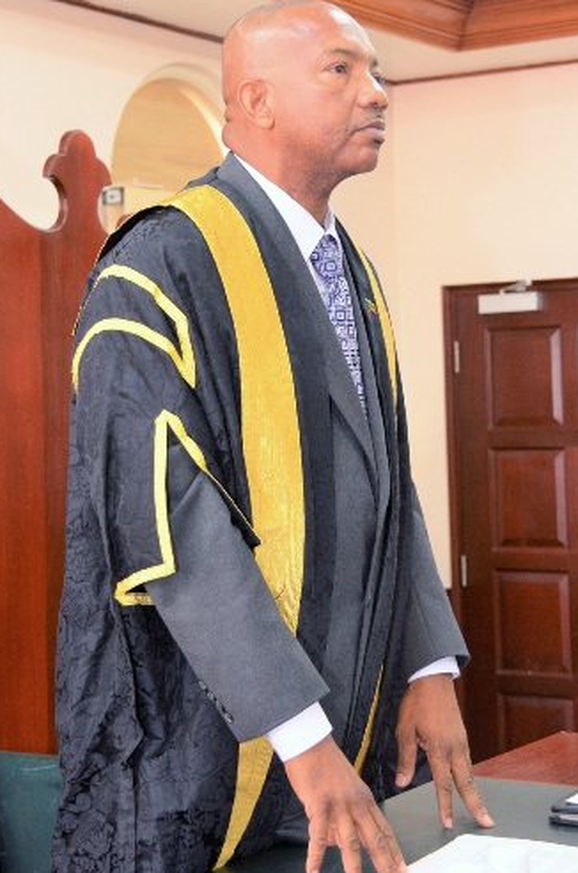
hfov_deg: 17.4
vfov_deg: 26.0
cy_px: 355
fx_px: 1886
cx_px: 282
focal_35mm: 78
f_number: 5
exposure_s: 1/60
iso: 1600
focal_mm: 40
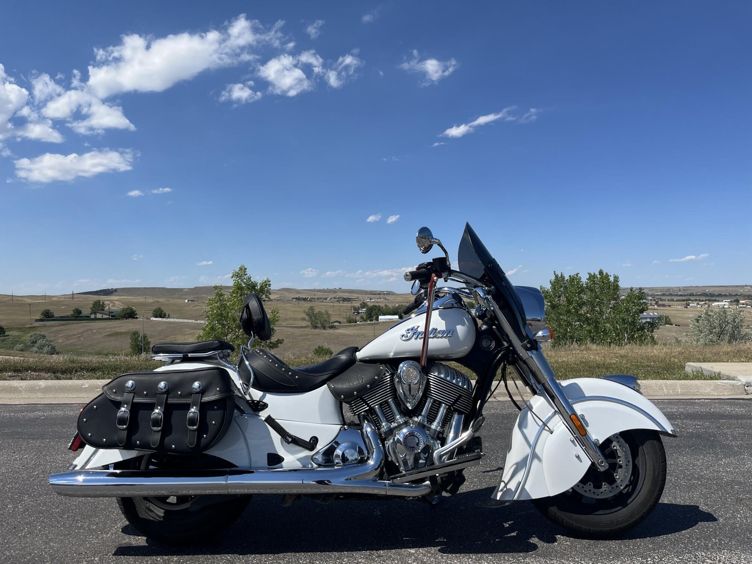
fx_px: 565
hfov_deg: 67.3
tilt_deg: -0.4
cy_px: 282
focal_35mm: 26
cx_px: 376
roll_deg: +0.9
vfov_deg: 53.1
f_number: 1.6
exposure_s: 1/5556
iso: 50
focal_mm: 5.1
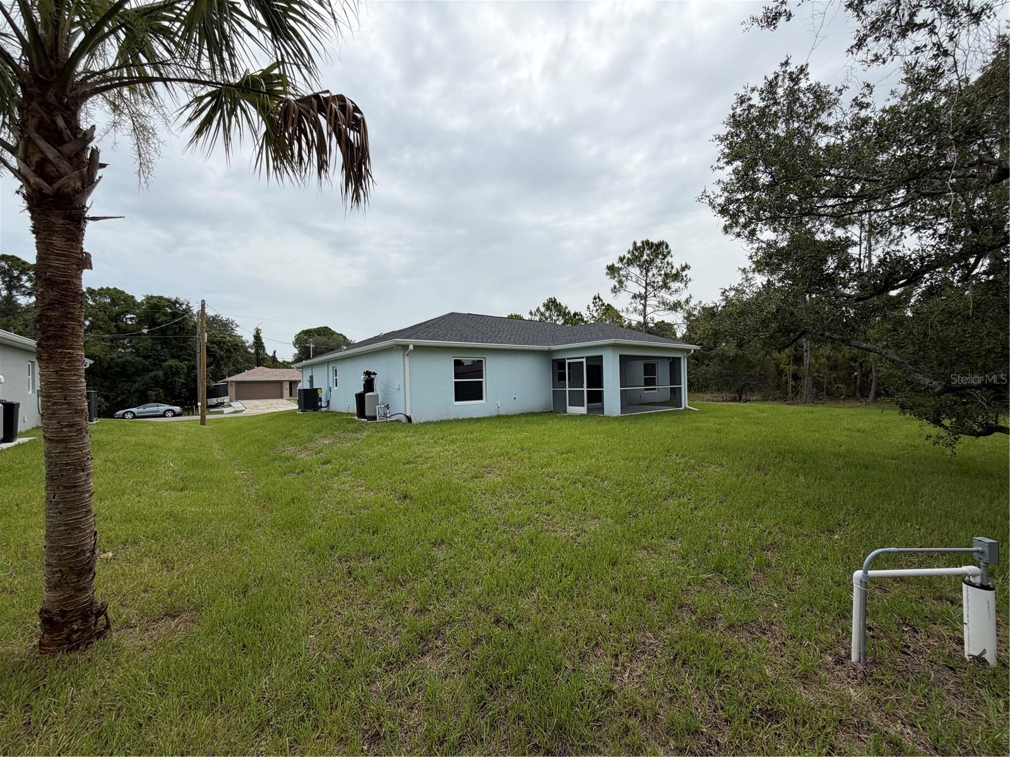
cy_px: 378
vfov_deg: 85.7
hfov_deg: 102.1
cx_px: 505
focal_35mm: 14
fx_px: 408
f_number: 2.2
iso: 20
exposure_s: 1/1285
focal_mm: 2.22
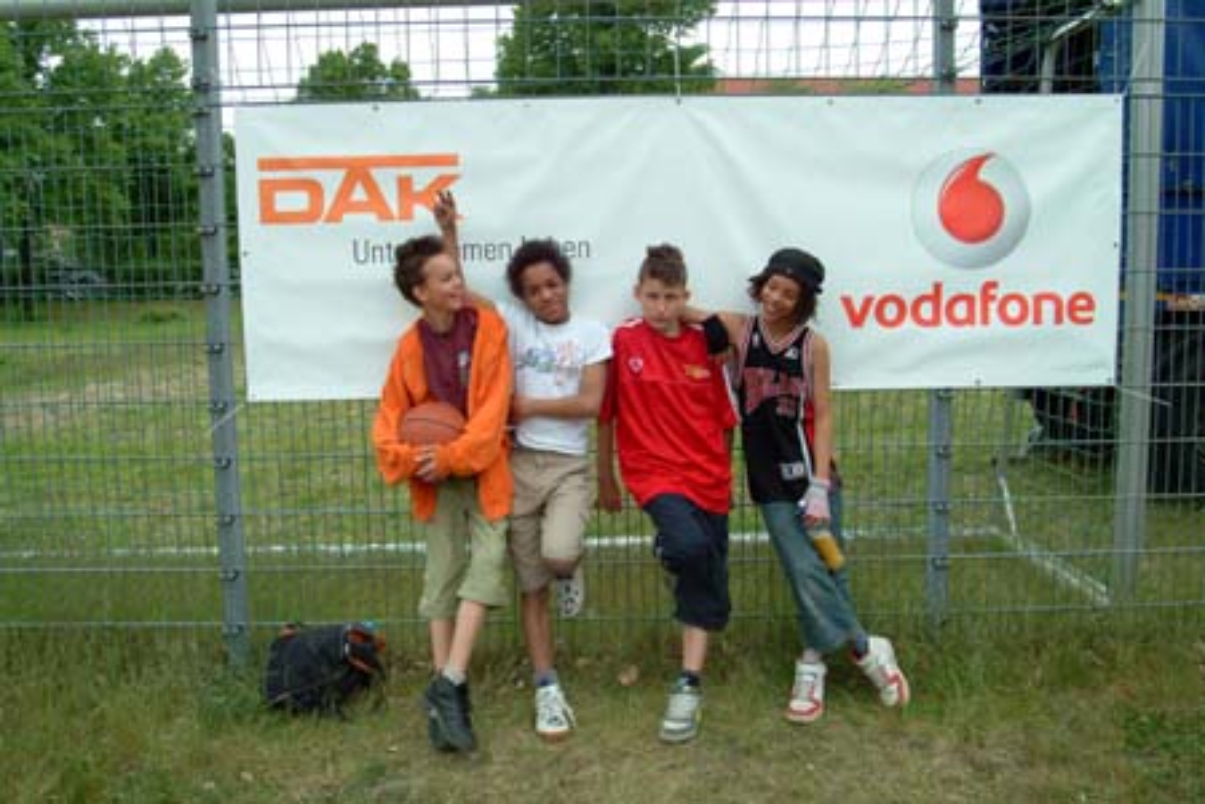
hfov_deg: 59.5
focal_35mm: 32
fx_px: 1054
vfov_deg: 41.7
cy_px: 402
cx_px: 602
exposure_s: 1/350
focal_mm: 21
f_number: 9.5
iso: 400
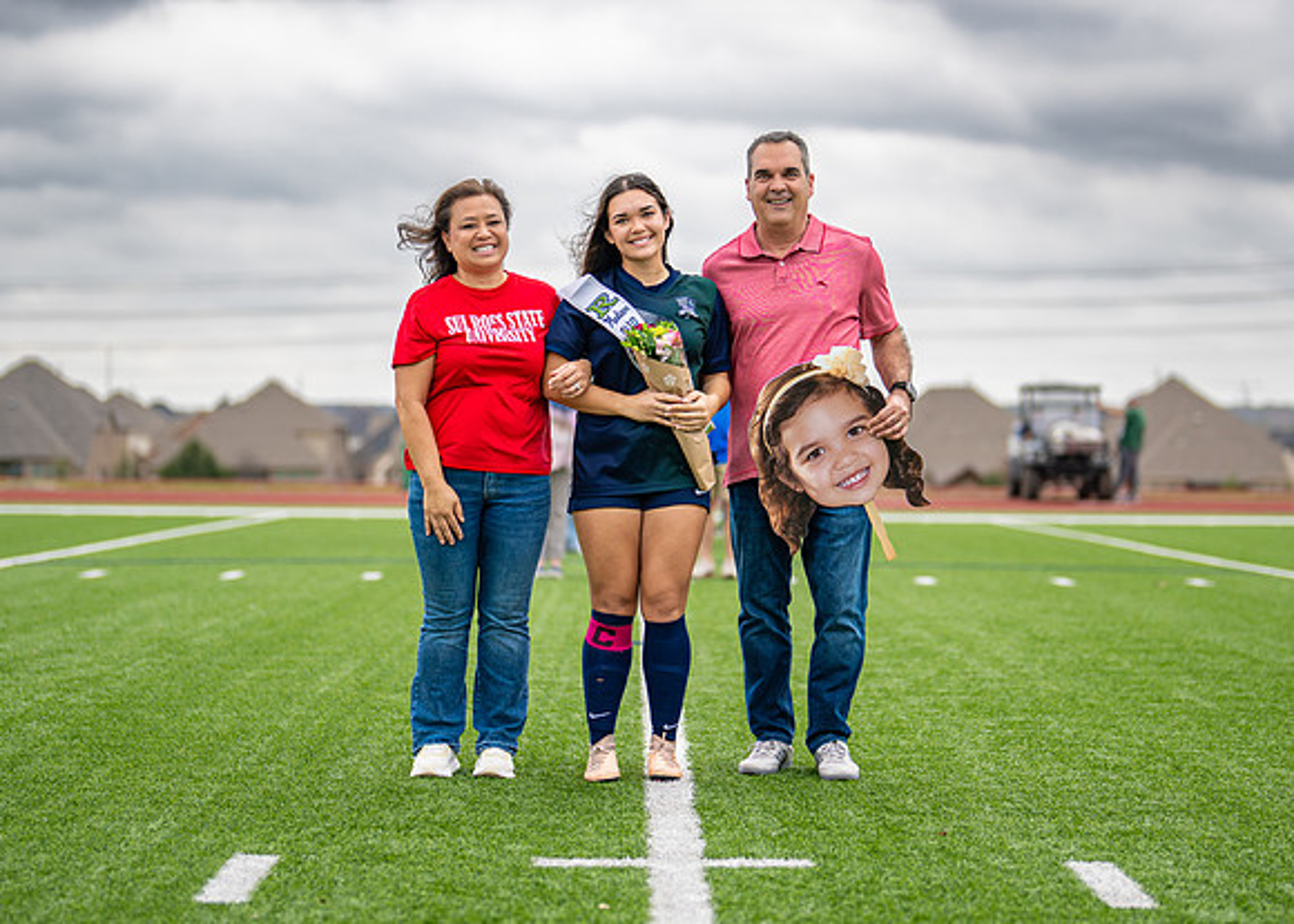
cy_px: 450
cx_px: 680
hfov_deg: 25.1
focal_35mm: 79
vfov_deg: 18.1
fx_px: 2904
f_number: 1.2
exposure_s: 1/3200
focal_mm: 50
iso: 125
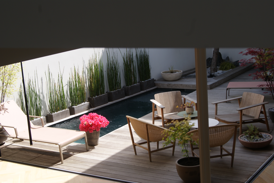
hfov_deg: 33.4
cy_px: 92
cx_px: 137
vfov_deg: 22.7
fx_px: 457
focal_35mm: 60
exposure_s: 1/100
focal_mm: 40
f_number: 9
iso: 100
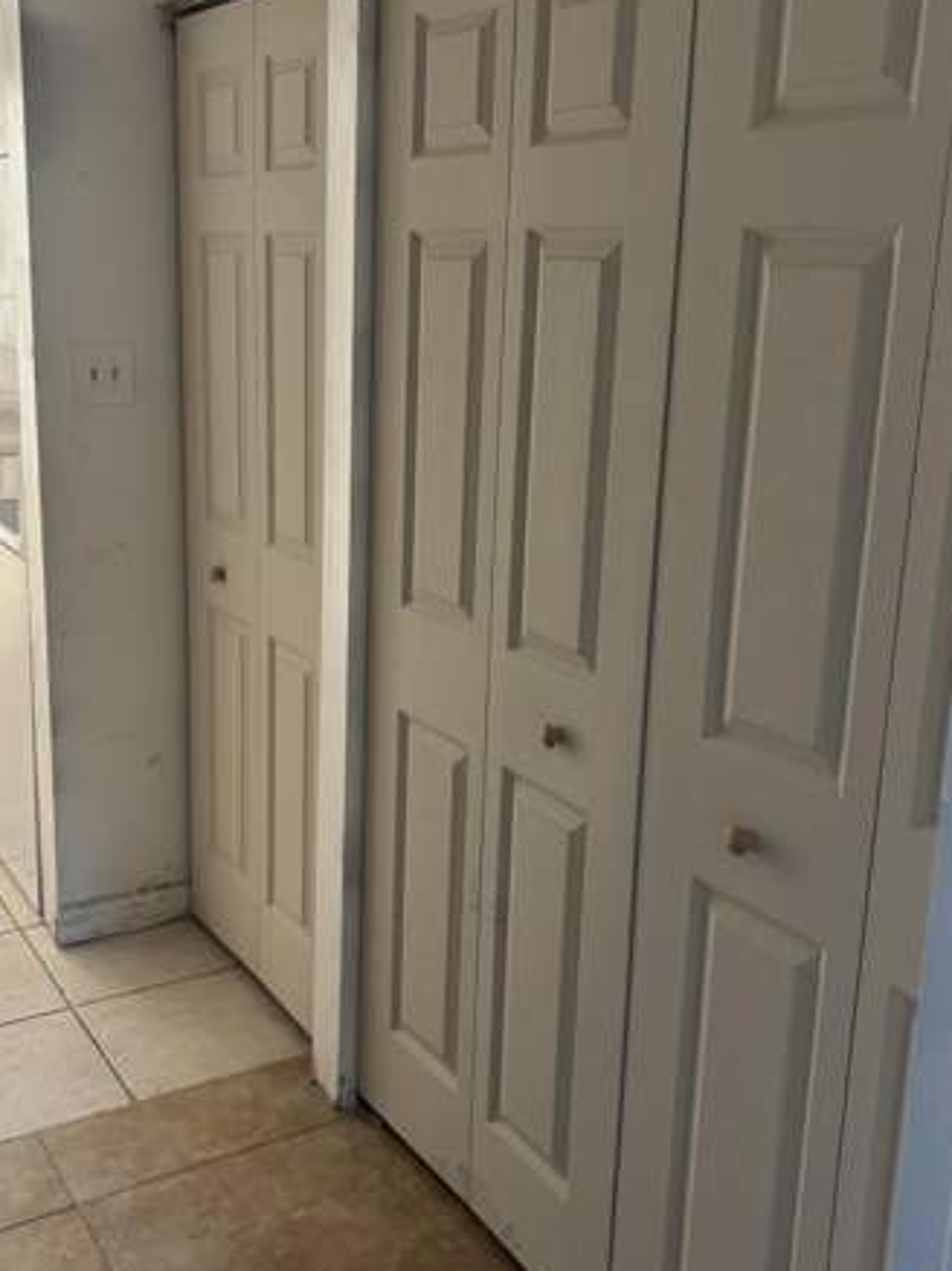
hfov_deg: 37.7
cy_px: 612
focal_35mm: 38
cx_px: 461
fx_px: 1395
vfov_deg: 49.0
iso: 160
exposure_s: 1/60
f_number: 1.6
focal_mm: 5.96
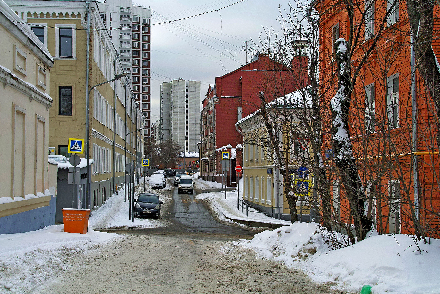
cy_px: 147
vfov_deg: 27.5
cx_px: 220
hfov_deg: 40.3
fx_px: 599
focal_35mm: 49
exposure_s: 1/160
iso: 100
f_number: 9
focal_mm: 29
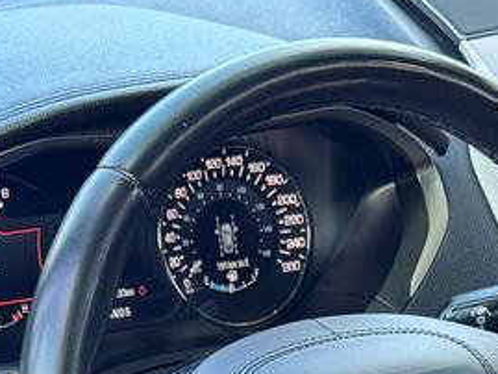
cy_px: 779
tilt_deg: -35.0
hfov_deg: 17.2
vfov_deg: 11.5
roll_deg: -6.9
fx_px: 1641
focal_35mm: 114
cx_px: 363
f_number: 1.78
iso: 200
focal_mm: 6.76
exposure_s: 1/121
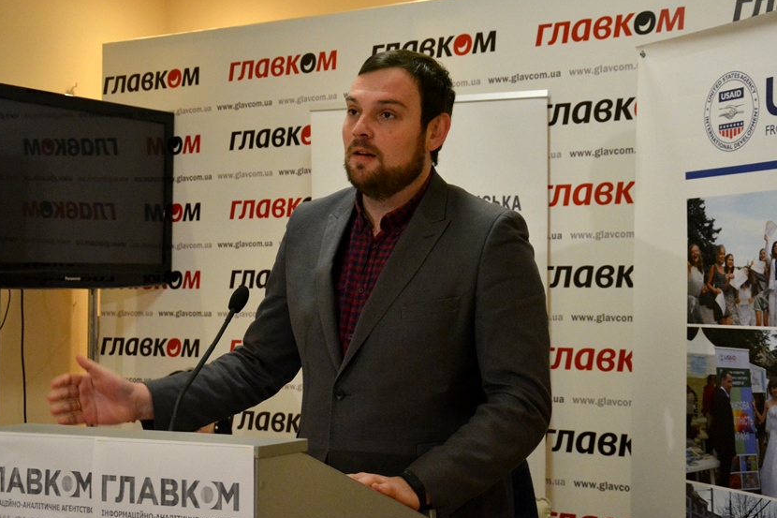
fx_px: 1359
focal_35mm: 63
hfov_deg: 31.9
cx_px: 381
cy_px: 226
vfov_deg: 21.5
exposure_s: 1/125
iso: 4000
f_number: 4.2
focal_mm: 34
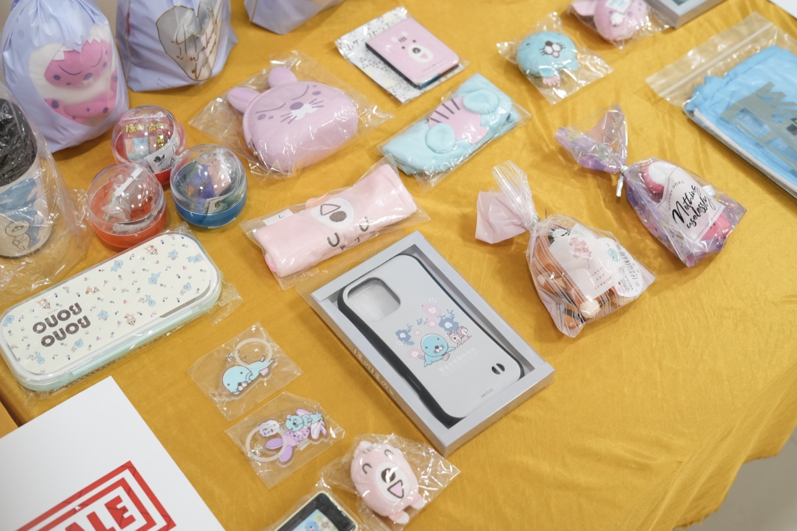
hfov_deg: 39.6
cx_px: 398
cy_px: 266
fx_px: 1107
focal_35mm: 50
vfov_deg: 27.0
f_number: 4
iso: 2500
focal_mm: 50
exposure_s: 1/200
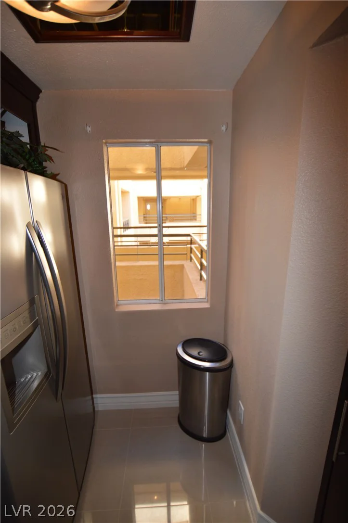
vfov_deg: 100.4
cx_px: 174
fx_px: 218
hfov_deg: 77.2
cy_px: 262
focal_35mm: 15
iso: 220
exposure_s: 1/60
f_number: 3.5
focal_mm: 10
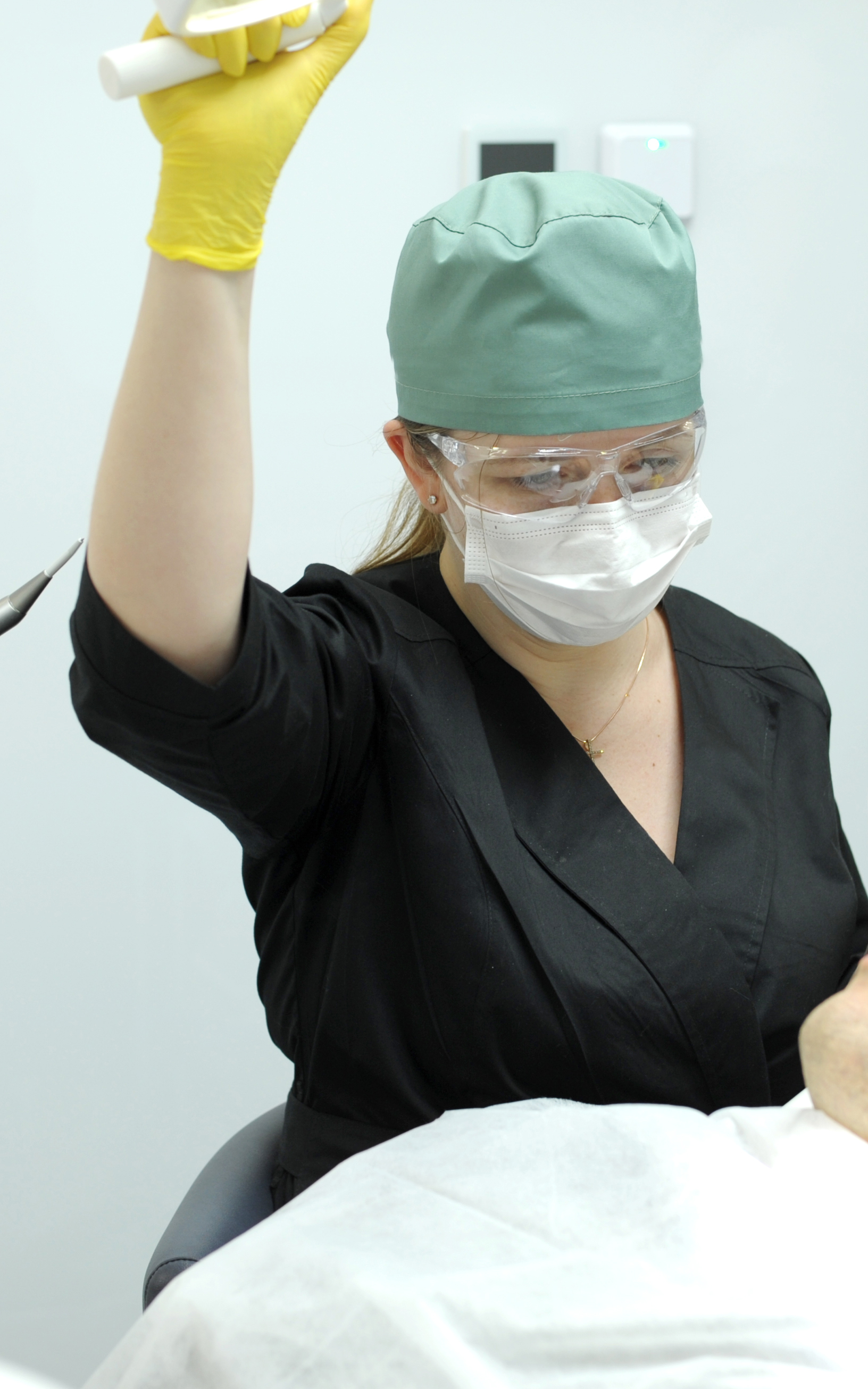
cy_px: 655
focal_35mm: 83
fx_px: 3141
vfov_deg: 24.9
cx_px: 447
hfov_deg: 15.7
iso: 400
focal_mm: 50
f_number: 3.5
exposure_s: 1/250
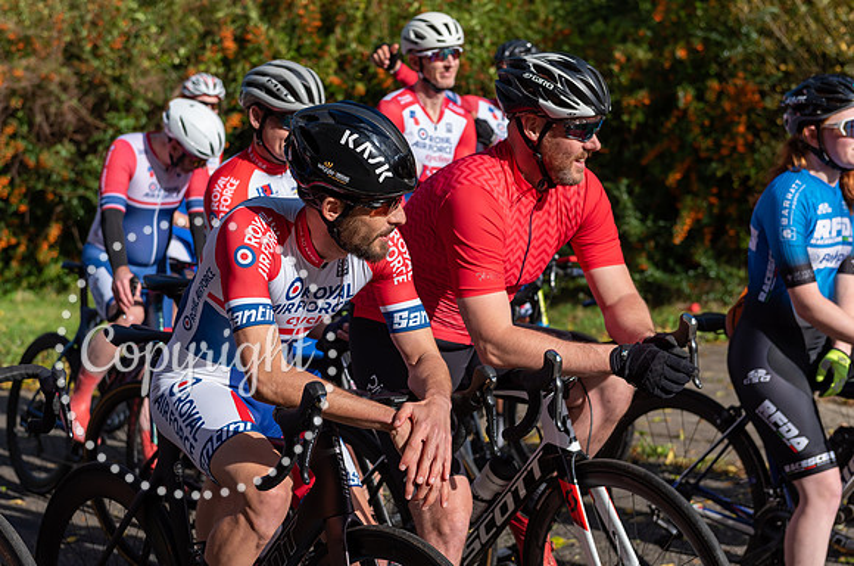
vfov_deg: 20.2
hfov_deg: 30.0
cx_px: 393
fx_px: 1590
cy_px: 257
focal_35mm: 67
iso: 200
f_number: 4
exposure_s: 1/2000
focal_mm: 62
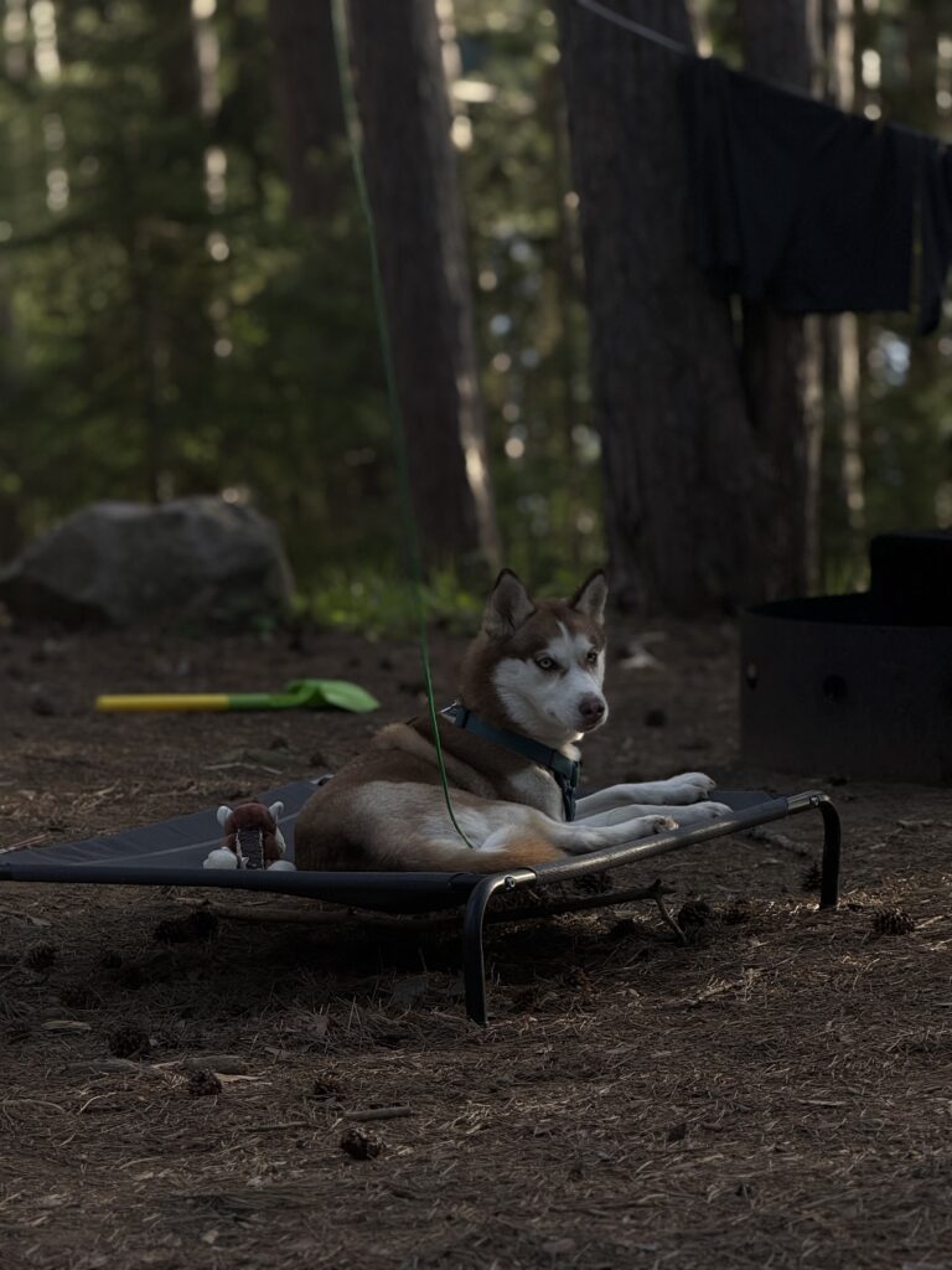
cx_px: 476
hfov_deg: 12.3
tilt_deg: -8.4
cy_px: 635
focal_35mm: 120
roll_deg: +3.3
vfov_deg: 16.4
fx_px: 4400
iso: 64
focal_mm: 15.66
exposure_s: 1/125
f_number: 2.8
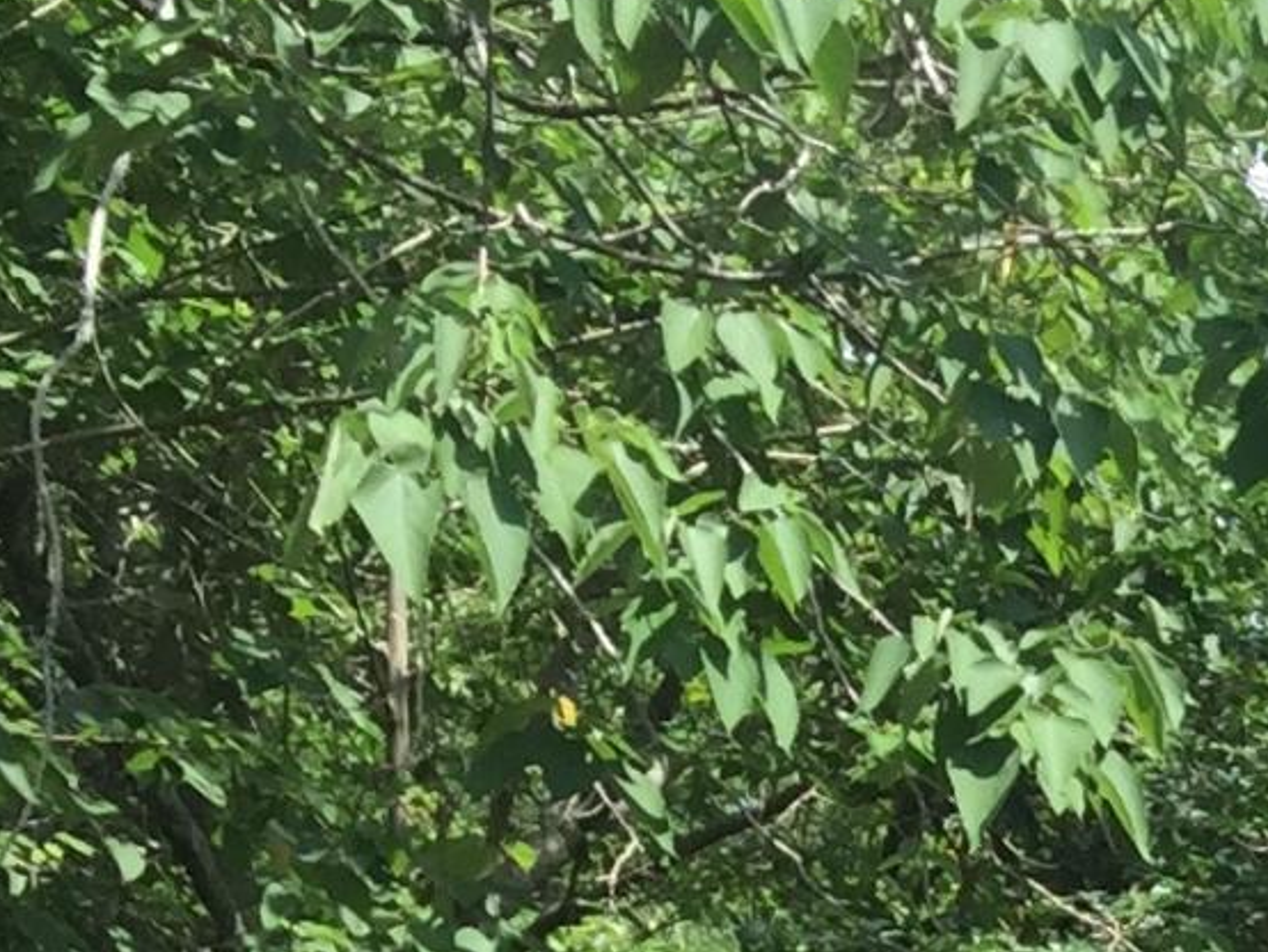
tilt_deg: -1.7
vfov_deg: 8.6
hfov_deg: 11.0
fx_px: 5753
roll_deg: -2.4
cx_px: 2802
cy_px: 2357
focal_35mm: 157
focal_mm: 4.15
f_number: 2.2
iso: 32
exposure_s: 1/628
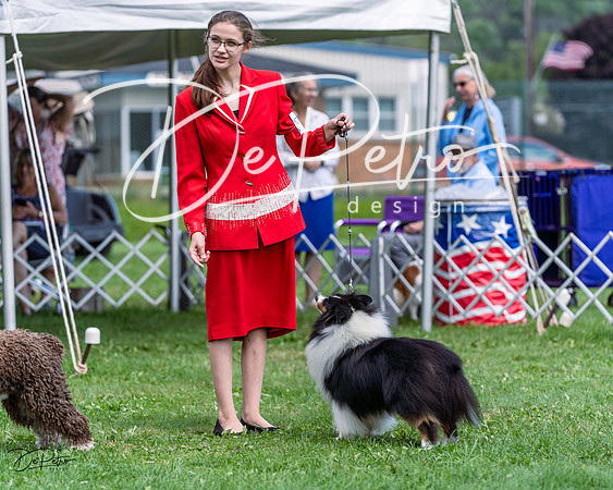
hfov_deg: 12.5
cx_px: 306
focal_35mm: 154
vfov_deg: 10.0
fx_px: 2798
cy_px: 245
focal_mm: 137
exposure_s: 1/1000
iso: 100
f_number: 3.5
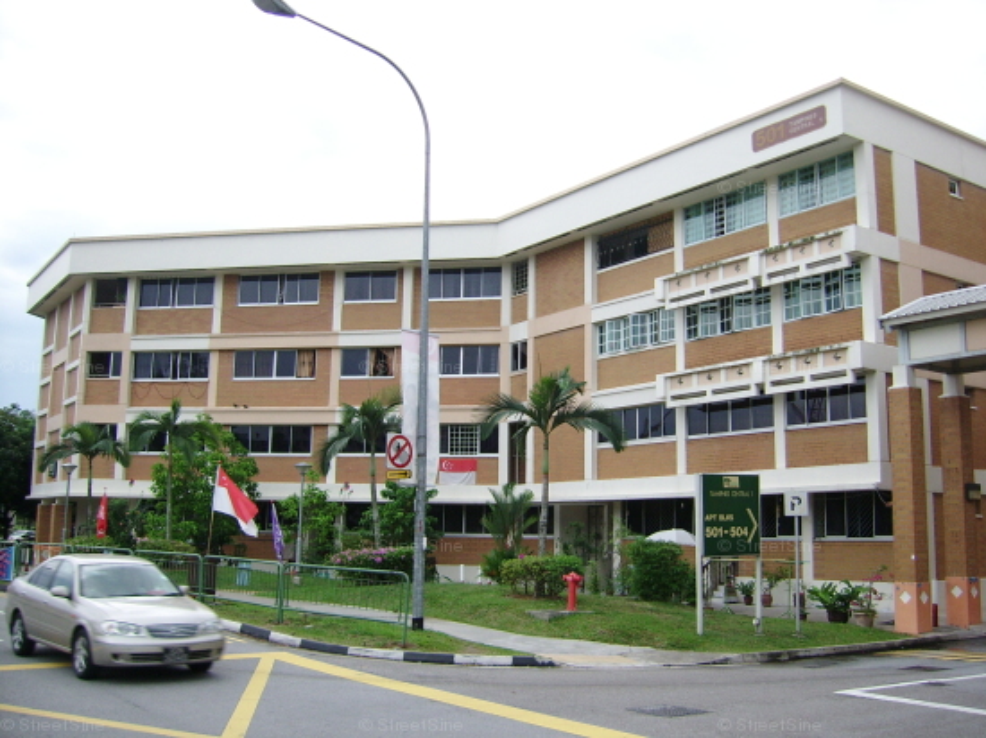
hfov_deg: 52.6
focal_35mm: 35
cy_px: 369
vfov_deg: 40.7
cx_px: 493
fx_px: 997
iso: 100
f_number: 2.8
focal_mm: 5.95
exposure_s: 1/60
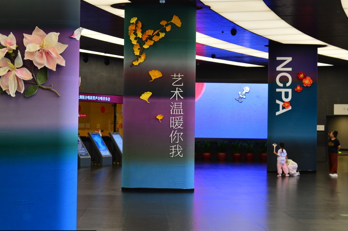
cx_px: 168
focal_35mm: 74
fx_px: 715
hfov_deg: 27.4
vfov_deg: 18.4
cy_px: 104
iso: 320
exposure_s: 1/30
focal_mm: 62
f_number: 5.6
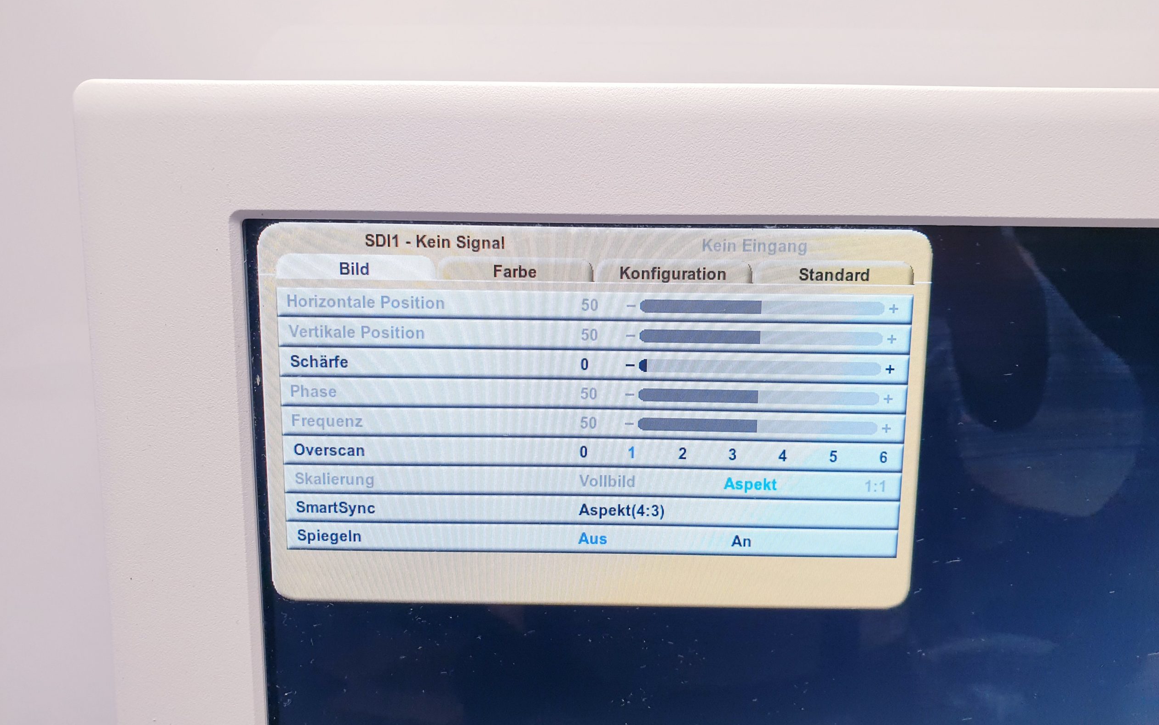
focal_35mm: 28
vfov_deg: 44.5
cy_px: 321
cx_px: 581
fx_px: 884
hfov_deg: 66.5
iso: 125
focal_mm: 4.3
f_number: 2.4
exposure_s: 1/100
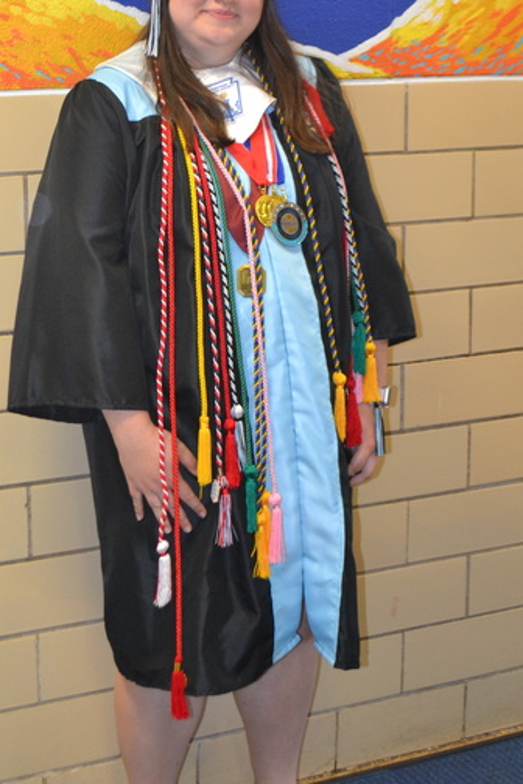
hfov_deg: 20.2
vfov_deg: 29.8
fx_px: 1460
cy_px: 236
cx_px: 160
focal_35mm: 67
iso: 900
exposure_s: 1/60
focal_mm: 22
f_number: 3.8
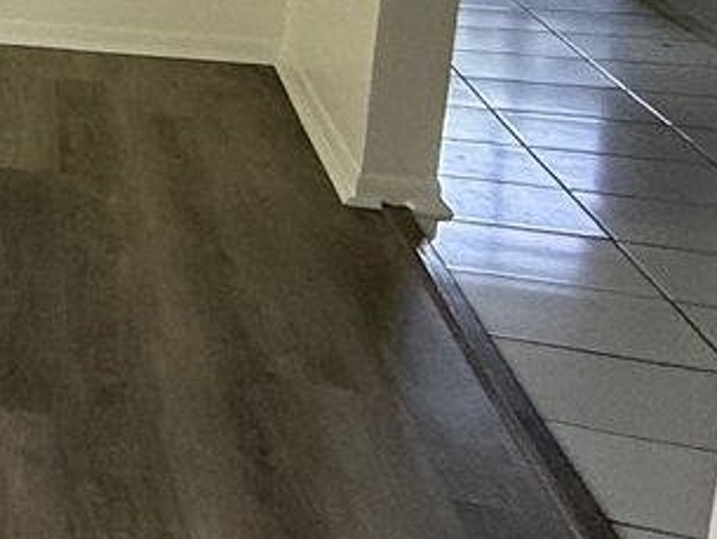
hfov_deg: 16.5
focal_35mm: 66
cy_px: -64
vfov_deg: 21.1
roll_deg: +4.0
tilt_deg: -9.4
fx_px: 1368
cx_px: -891
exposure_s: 1/99
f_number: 2.2
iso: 160
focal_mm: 2.22
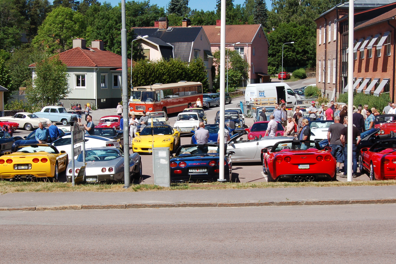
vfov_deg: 21.2
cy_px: 134
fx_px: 704
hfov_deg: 31.4
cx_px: 185
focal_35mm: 64
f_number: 10
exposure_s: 1/400
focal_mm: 32
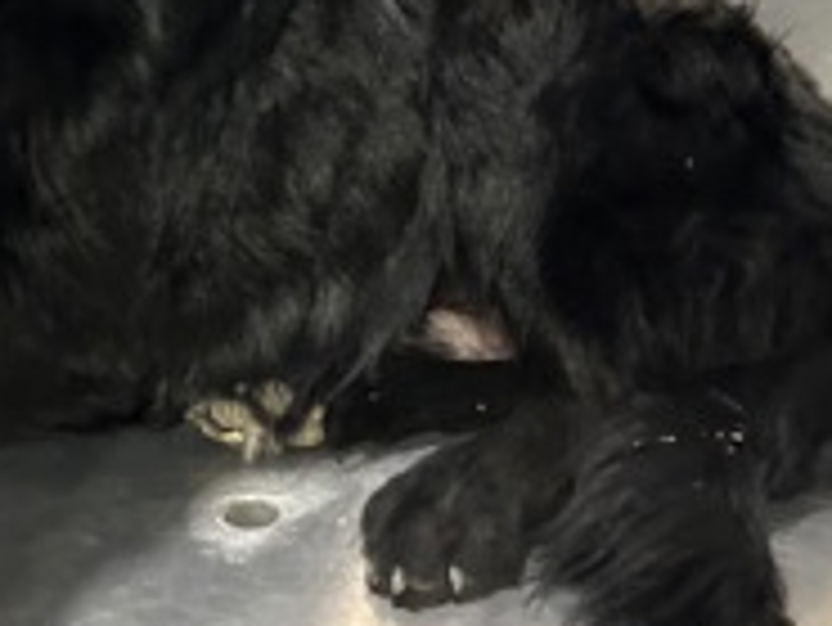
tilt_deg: -9.8
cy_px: 106
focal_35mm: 59
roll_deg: +2.7
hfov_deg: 31.5
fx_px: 1419
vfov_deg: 24.4
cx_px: 126
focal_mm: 5.7
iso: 500
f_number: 1.5
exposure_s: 1/30
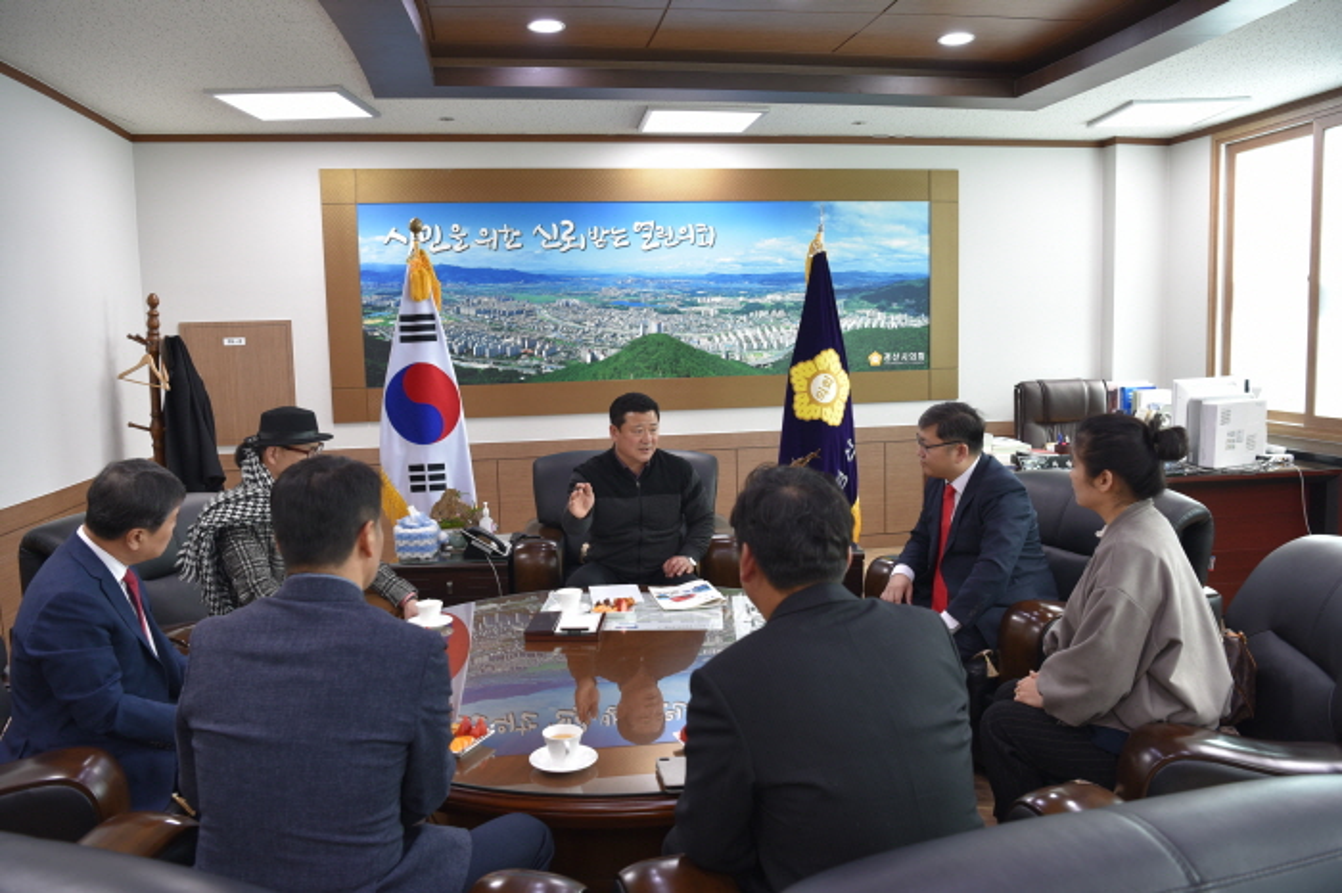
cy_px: 446
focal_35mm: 29
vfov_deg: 44.9
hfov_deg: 63.7
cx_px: 671
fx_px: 1080
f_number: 4.5
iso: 400
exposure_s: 1/80
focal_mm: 29
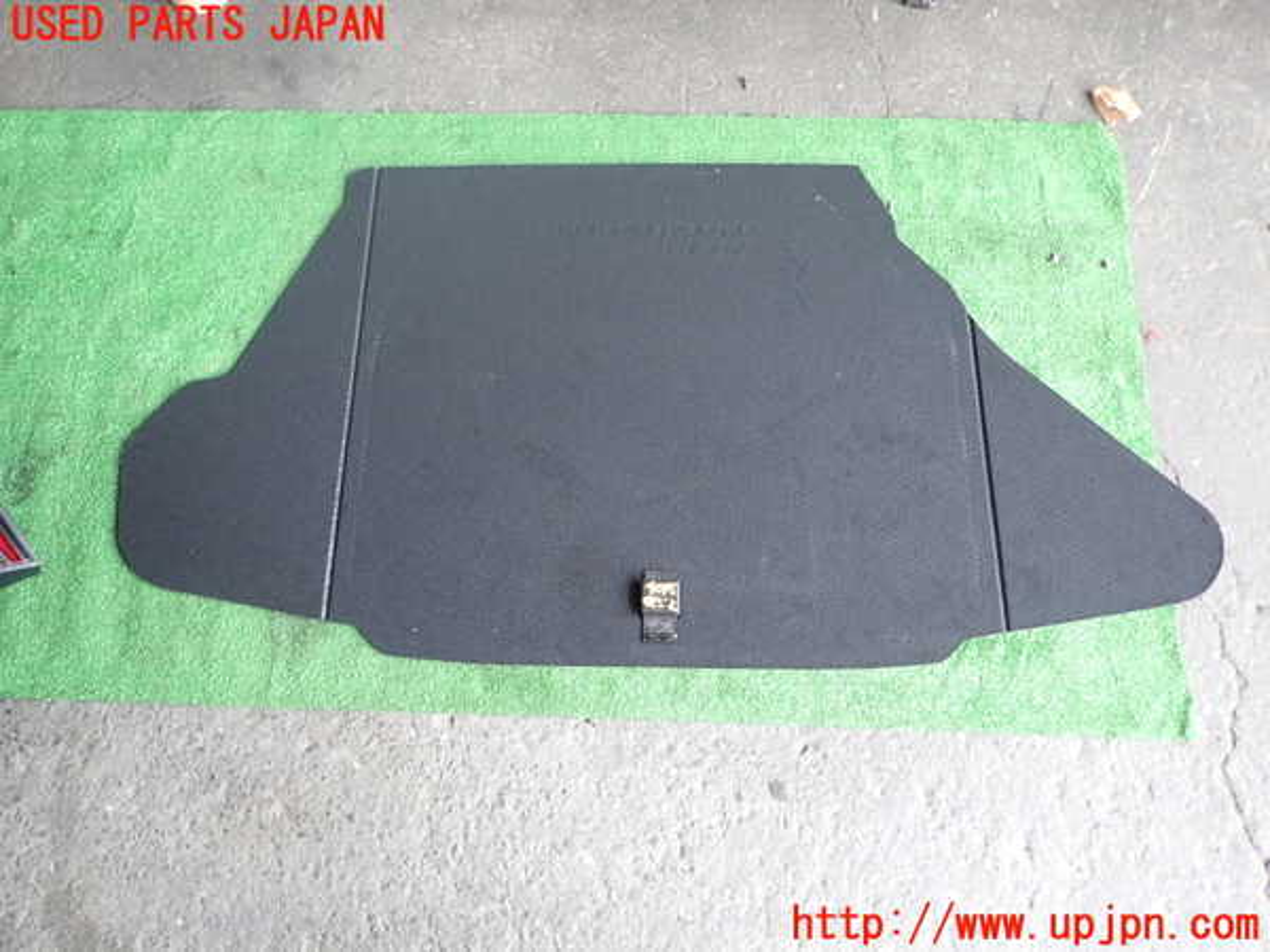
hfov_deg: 69.4
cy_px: 476
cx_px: 635
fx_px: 917
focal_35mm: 25
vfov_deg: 54.9
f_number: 2
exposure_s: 1/50
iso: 200
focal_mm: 4.5
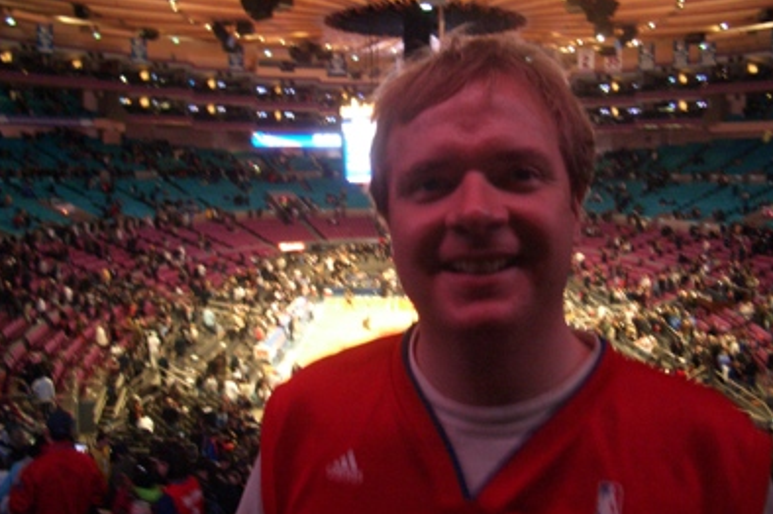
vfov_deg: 35.8
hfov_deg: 51.9
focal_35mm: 37
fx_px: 794
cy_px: 230
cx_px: 386
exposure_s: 1/15
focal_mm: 5.8
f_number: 2.6
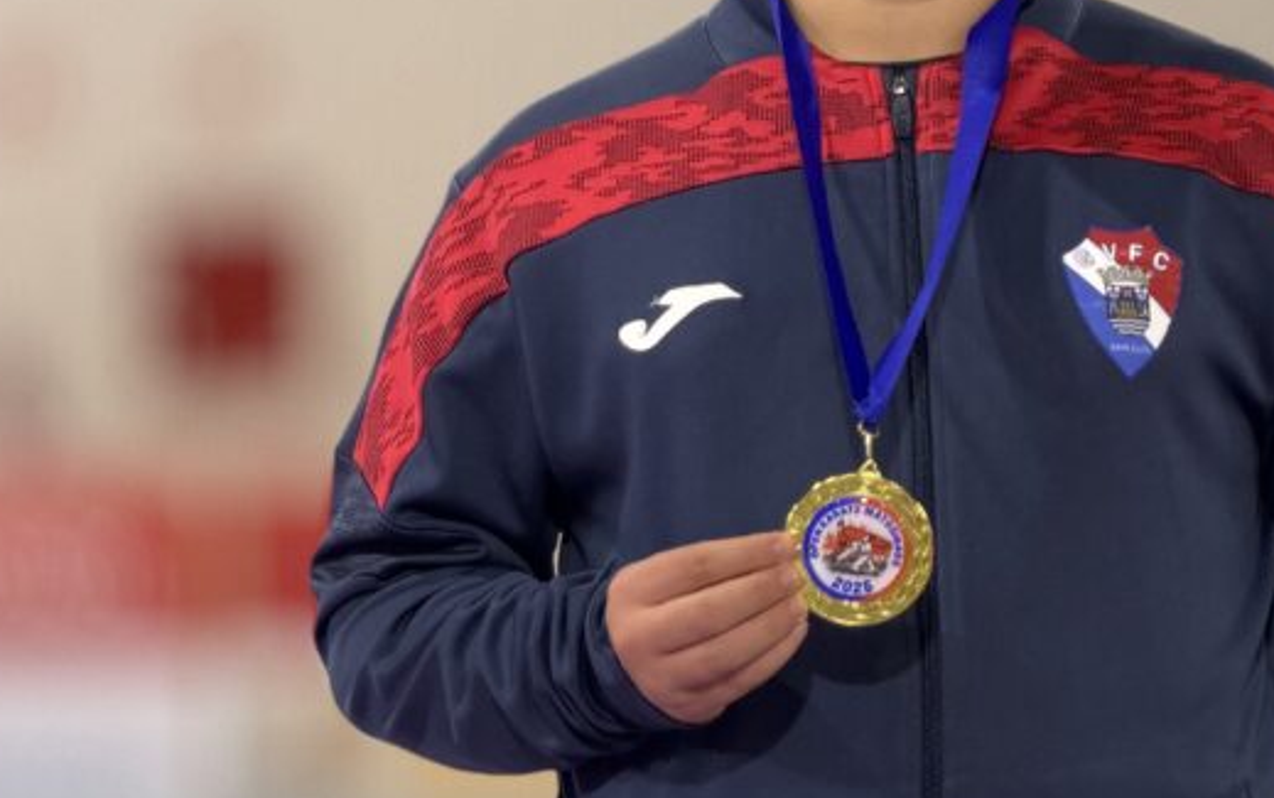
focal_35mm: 209
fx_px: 7261
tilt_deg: -0.2
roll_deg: +0.7
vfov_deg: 6.3
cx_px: 906
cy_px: 199
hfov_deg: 10.0
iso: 250
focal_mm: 16.89
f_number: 2.8
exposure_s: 1/50
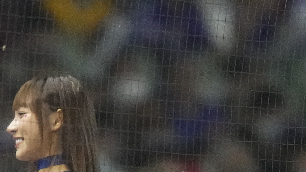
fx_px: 18999
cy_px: 253
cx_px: -24
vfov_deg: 0.5
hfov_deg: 0.9
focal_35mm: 2342
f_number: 2.8
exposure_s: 1/3200
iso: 10000
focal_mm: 400
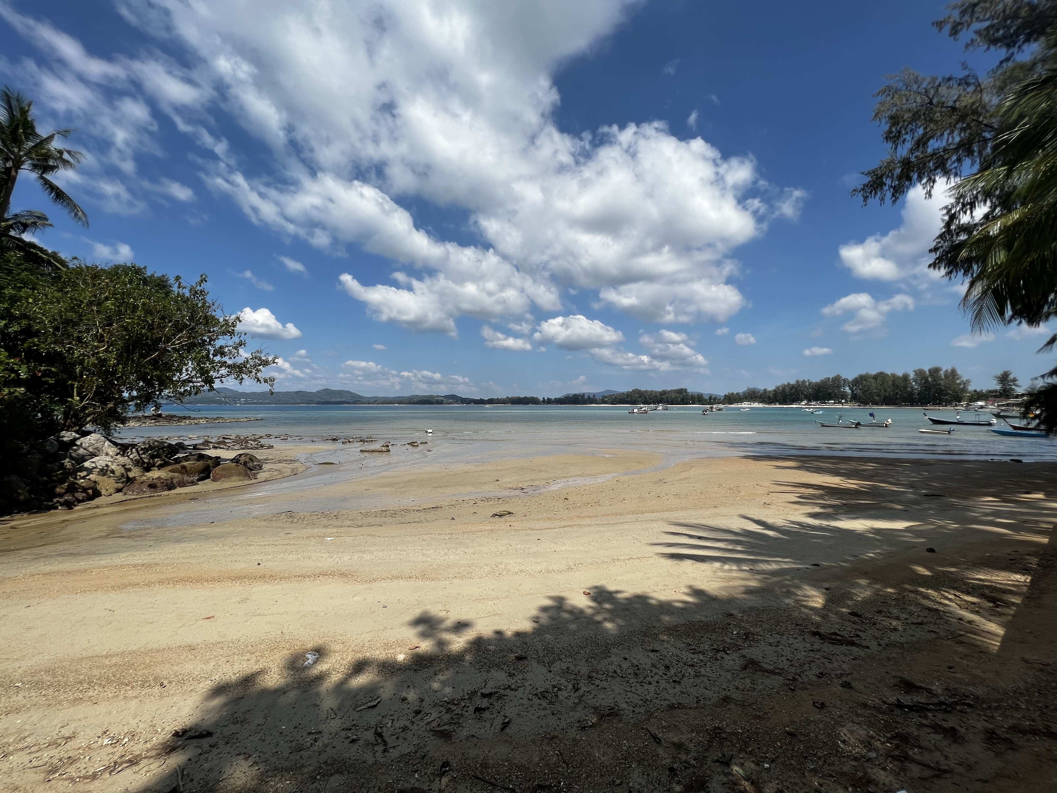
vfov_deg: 89.9
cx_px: 528
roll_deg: +0.1
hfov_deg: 106.2
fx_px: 397
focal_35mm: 13
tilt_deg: +0.9
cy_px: 396
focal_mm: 1.57
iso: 40
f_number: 1.8
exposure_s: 1/3650
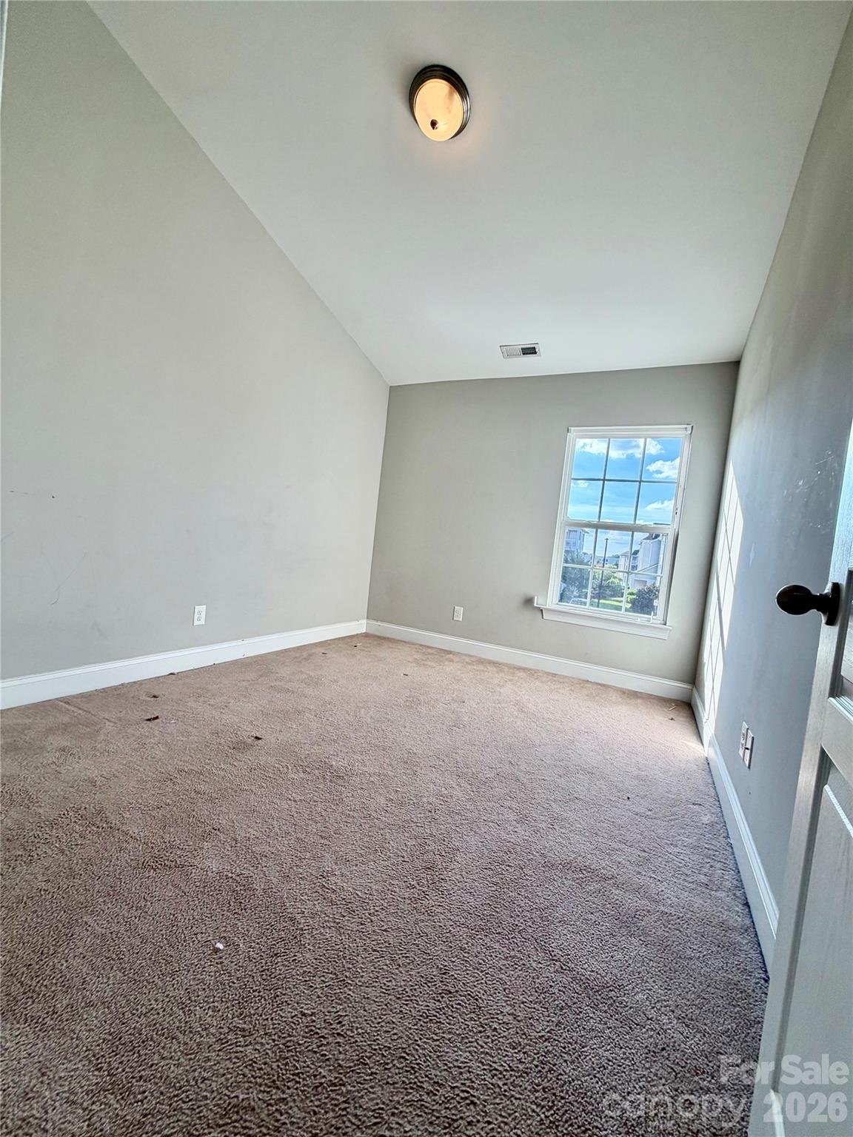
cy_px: 568
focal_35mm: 14
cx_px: 426
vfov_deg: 102.1
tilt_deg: -2.2
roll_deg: -6.3
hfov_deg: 85.7
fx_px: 460
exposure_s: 1/122
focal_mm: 2.22
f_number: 2.2
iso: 50
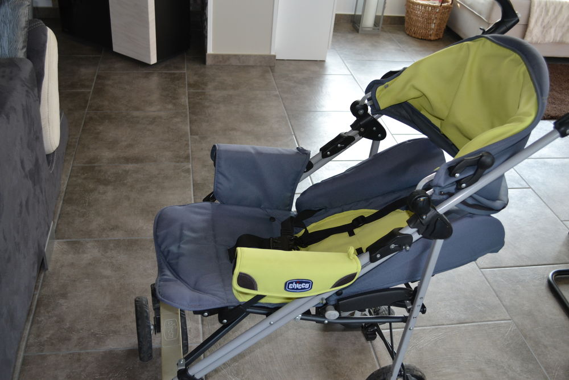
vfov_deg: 36.9
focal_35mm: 36
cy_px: 190
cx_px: 284
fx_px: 569
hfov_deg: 53.1
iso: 400
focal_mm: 24
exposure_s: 1/100
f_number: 4
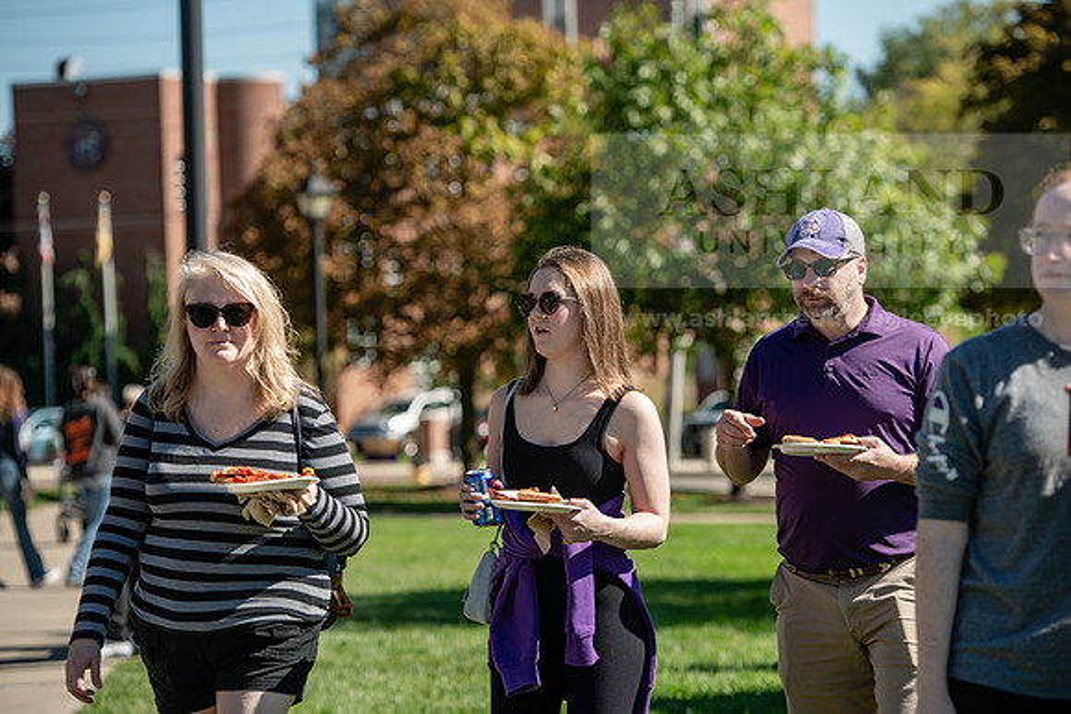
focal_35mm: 116
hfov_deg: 17.6
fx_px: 3452
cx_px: 536
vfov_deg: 11.8
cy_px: 357
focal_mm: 116
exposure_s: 1/320
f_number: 4
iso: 40
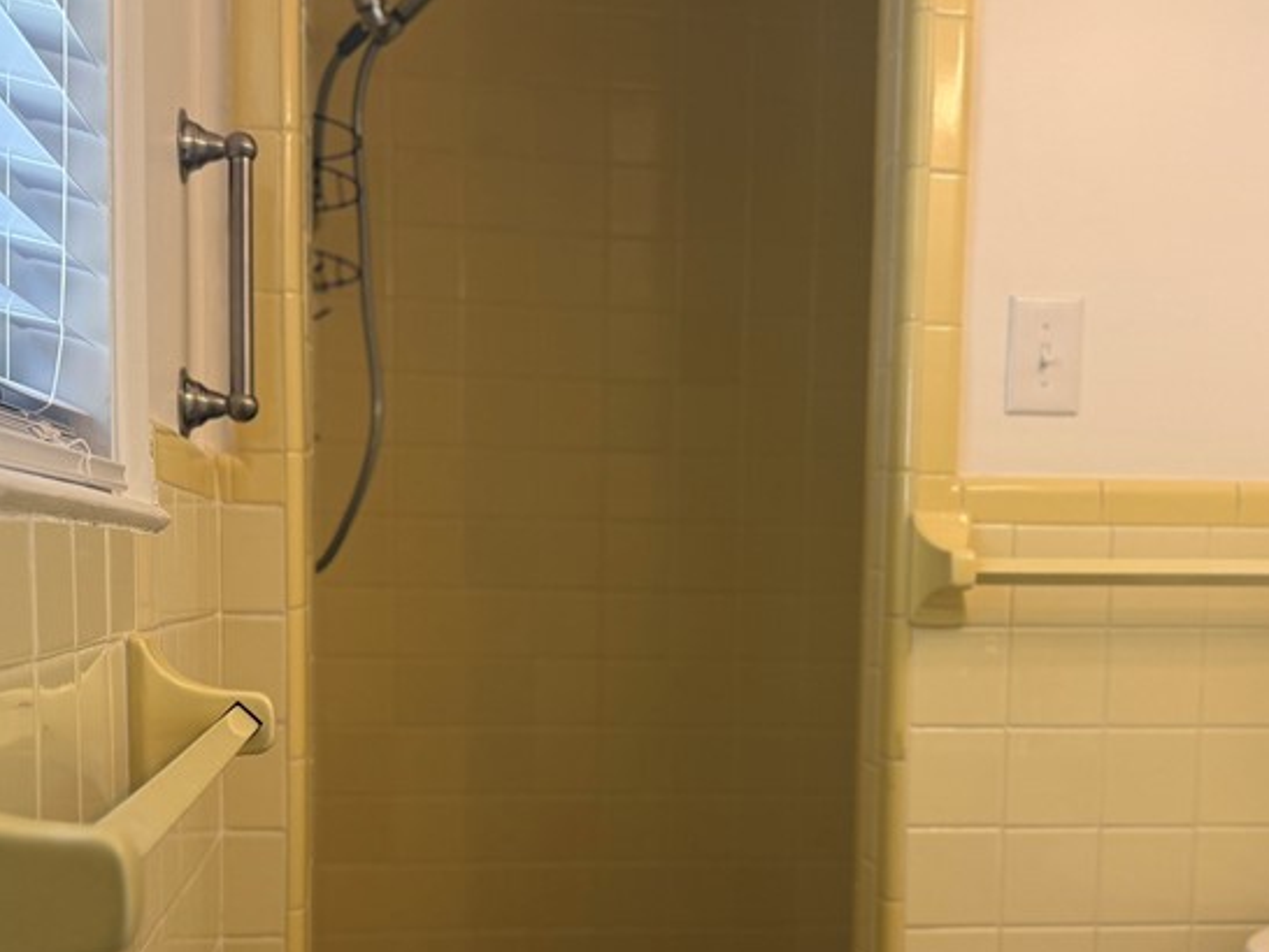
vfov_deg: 31.7
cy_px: 704
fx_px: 1650
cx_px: 651
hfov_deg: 42.1
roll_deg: -0.8
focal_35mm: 45
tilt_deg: -4.6
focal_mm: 6.76
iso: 125
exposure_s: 1/121
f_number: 1.78
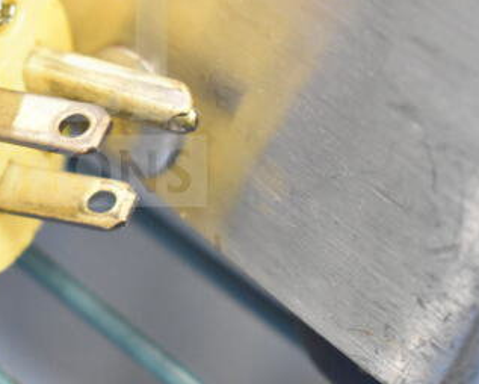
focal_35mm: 103
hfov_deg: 18.3
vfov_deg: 14.9
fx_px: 1461
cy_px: 87
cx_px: 36
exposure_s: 1/60
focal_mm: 38
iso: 5600
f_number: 4.8
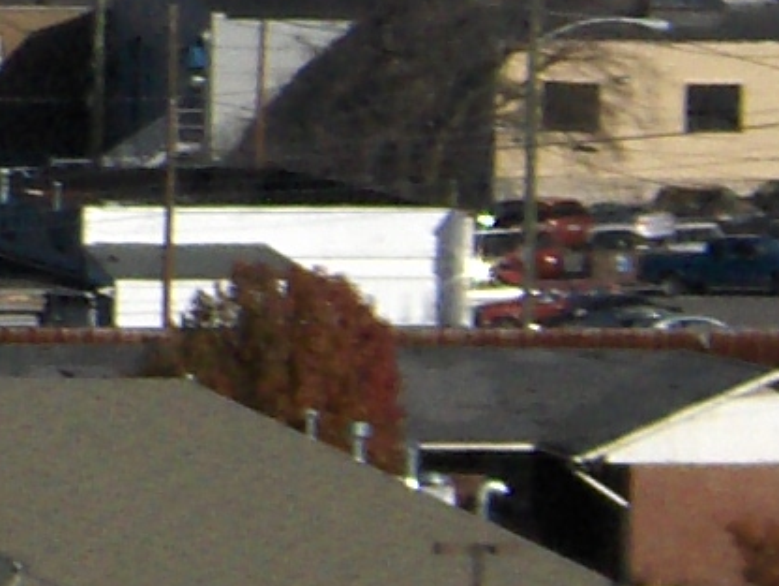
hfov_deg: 3.4
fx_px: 12684
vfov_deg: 2.6
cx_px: -2084
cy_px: -623
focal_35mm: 563
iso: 100
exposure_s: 1/752
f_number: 7.4
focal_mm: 15.2
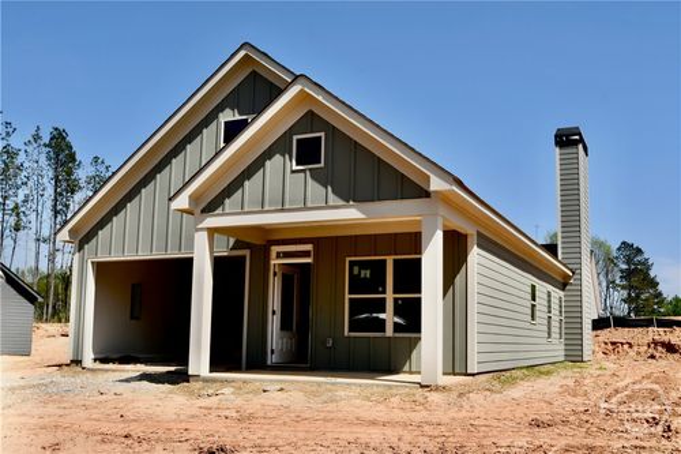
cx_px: 340
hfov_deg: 60.3
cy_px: 227
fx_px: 586
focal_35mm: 31
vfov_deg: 42.3
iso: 100
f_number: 10
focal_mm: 21
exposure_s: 1/250
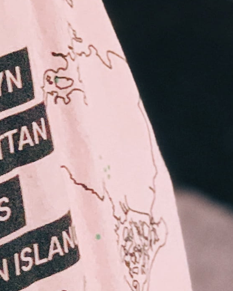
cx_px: 141
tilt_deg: -25.4
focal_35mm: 294
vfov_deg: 6.6
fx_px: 2534
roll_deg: -2.5
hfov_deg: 5.3
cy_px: 265
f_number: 2.4
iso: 250
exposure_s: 1/60
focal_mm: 6
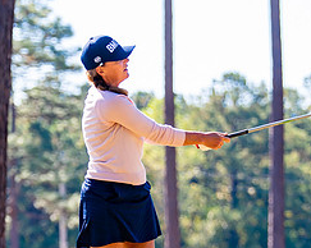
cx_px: 183
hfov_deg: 5.6
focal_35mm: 346
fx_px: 3182
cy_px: 195
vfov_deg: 4.5
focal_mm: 112
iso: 100
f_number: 2.8
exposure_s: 1/640
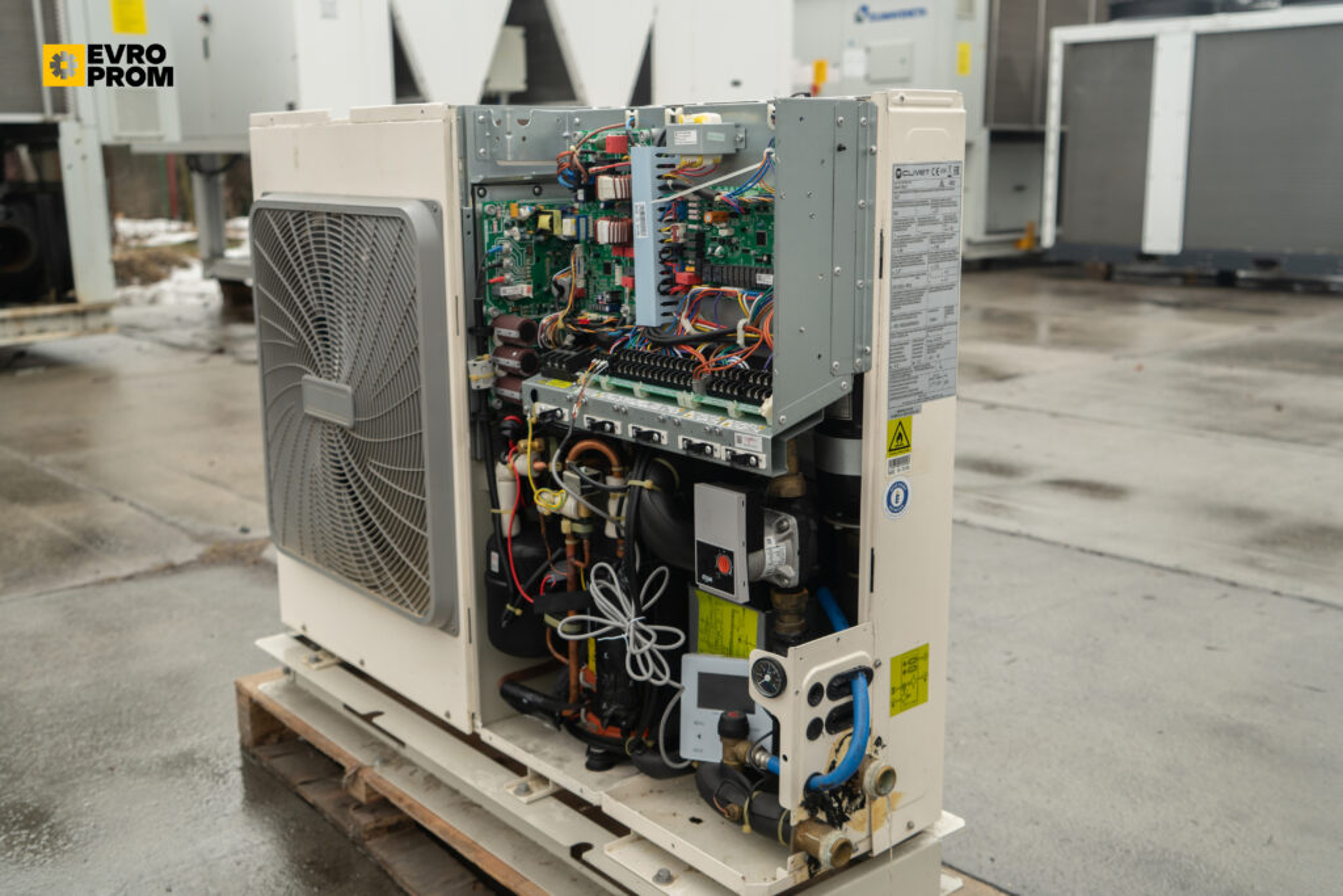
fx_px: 1268
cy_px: 448
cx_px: 672
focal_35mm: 34
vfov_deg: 38.9
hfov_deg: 55.8
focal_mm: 34
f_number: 4
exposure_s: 1/100
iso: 100
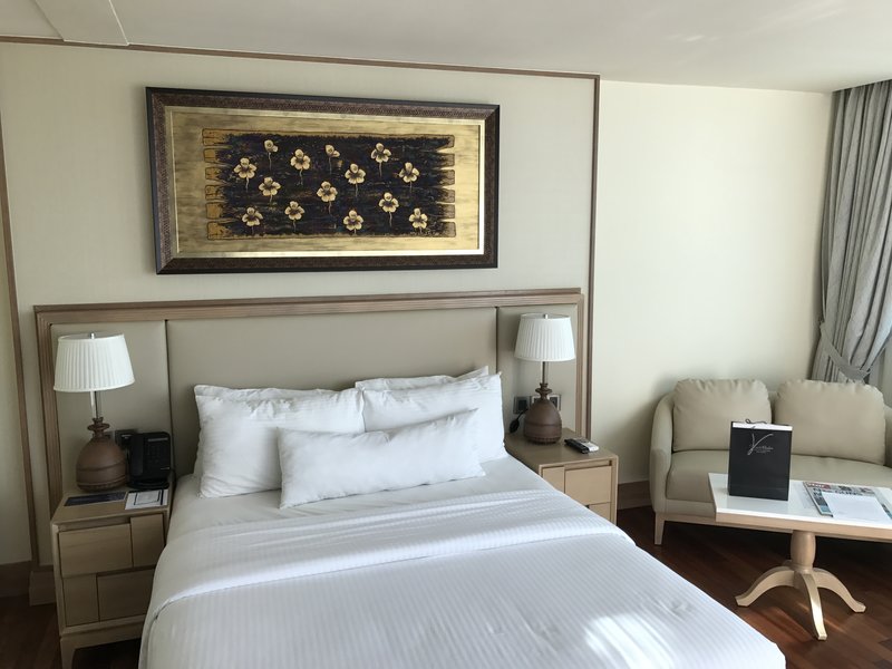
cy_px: 334
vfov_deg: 49.7
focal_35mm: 28
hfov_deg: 63.4
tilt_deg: -7.6
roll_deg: +0.0
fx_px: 722
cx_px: 446
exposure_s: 1/100
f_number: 1.8
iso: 25
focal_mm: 3.99
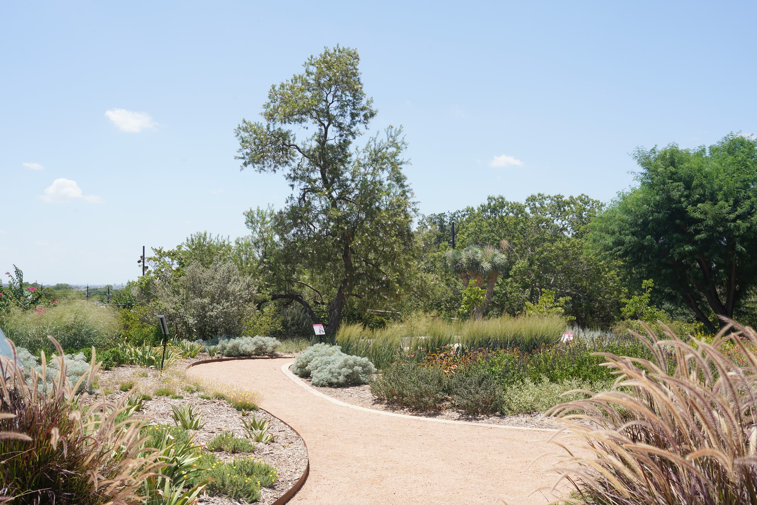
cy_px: 252
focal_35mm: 36
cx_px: 378
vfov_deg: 36.9
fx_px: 757
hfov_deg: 53.1
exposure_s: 1/60
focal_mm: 36
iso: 100
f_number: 16
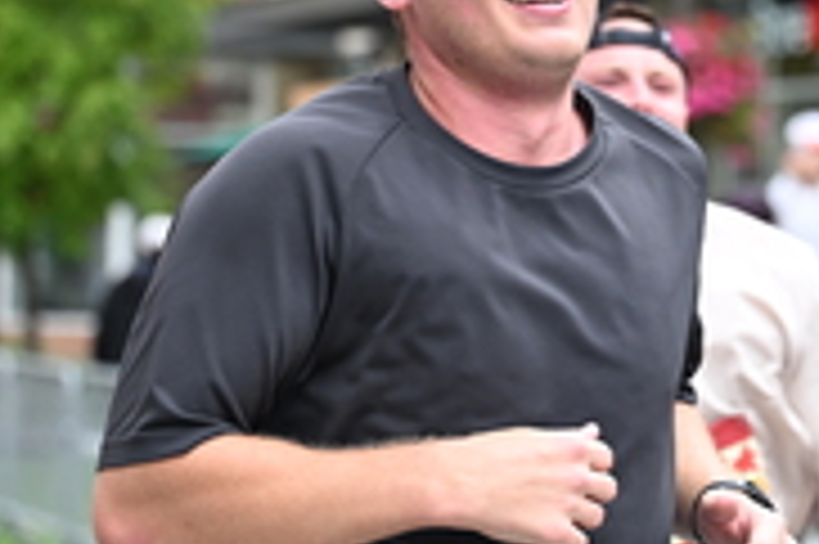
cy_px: 281
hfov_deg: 9.7
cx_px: 594
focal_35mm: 212
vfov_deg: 6.5
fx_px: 4819
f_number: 2.8
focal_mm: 70
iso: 640
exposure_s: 1/1600
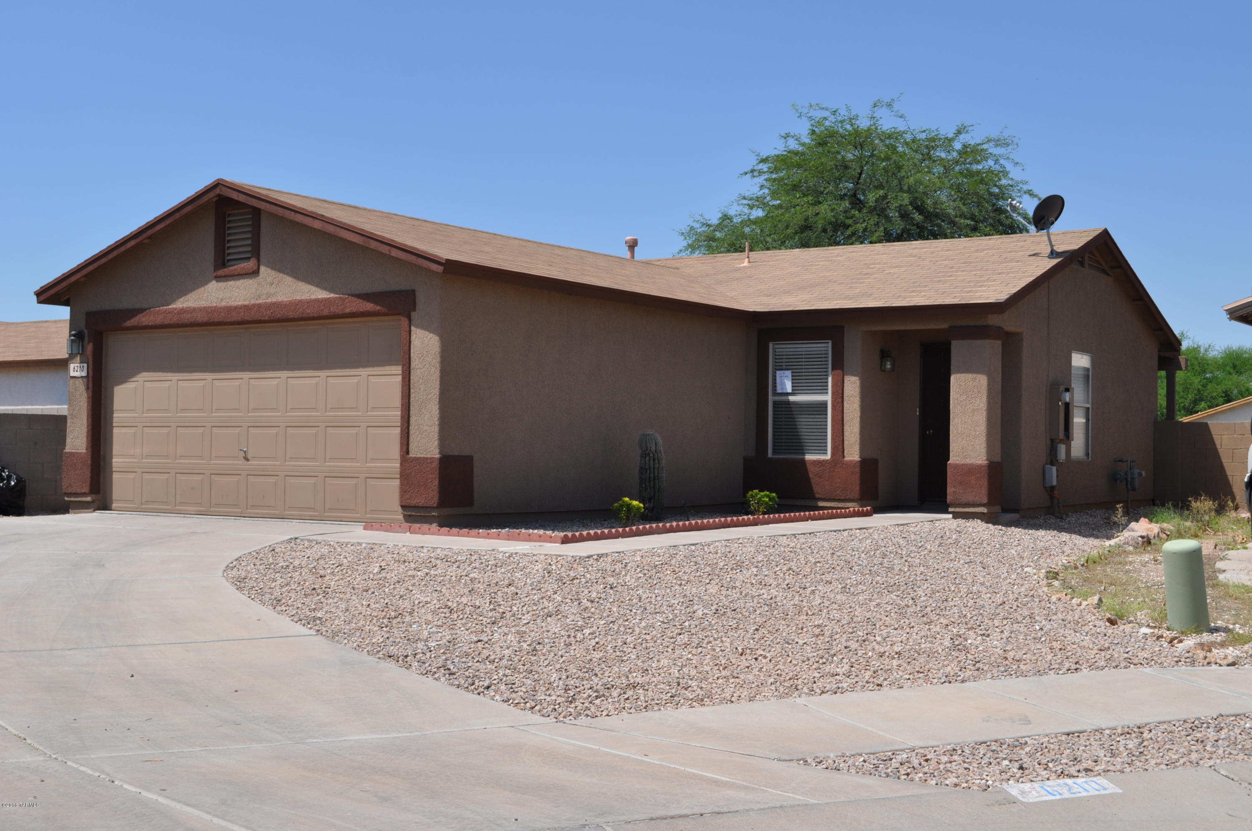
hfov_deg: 43.7
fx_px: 1563
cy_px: 416
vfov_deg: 29.8
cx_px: 626
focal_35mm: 45
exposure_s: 1/400
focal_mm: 30
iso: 200
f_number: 10
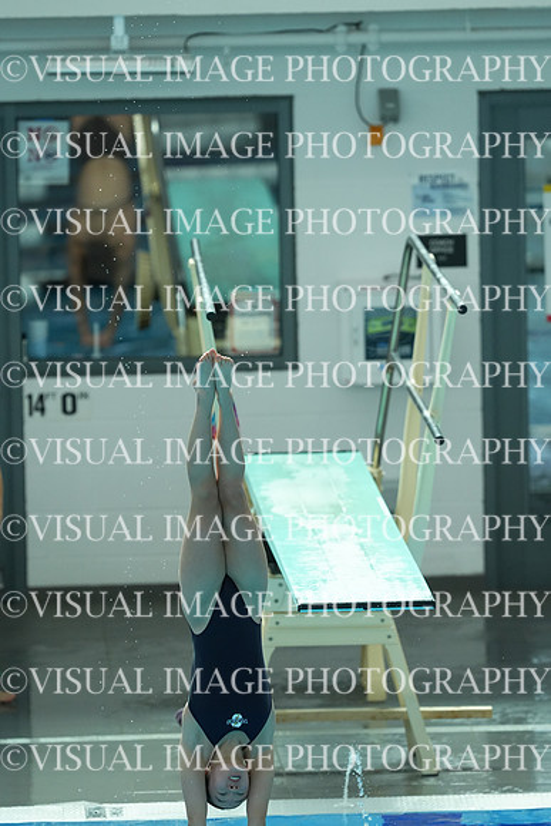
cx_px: 276
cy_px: 413
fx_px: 9177
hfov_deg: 3.4
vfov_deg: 5.2
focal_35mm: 400
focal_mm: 400
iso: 4000
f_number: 4
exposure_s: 1/1600
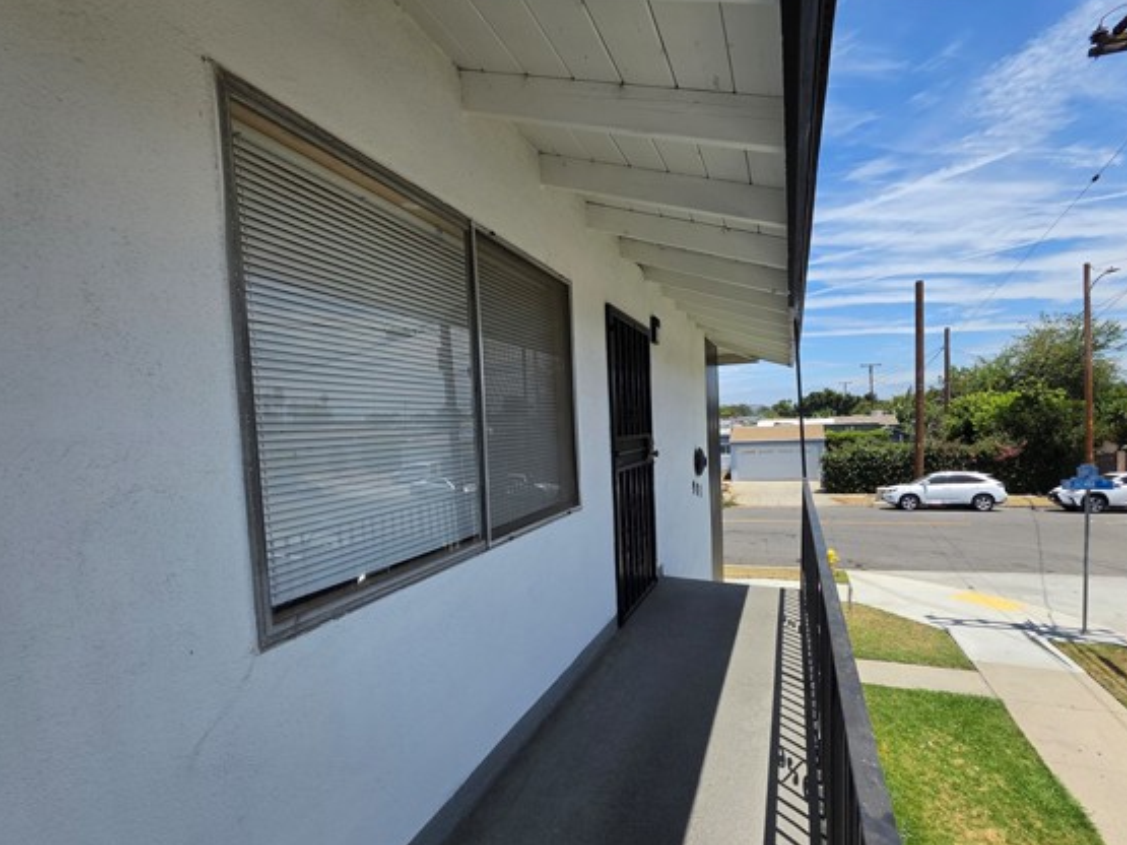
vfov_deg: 81.5
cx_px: 605
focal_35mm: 15
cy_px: 461
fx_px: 488
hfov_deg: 98.0
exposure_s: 1/1737
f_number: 1.9
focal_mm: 2.2
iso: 32
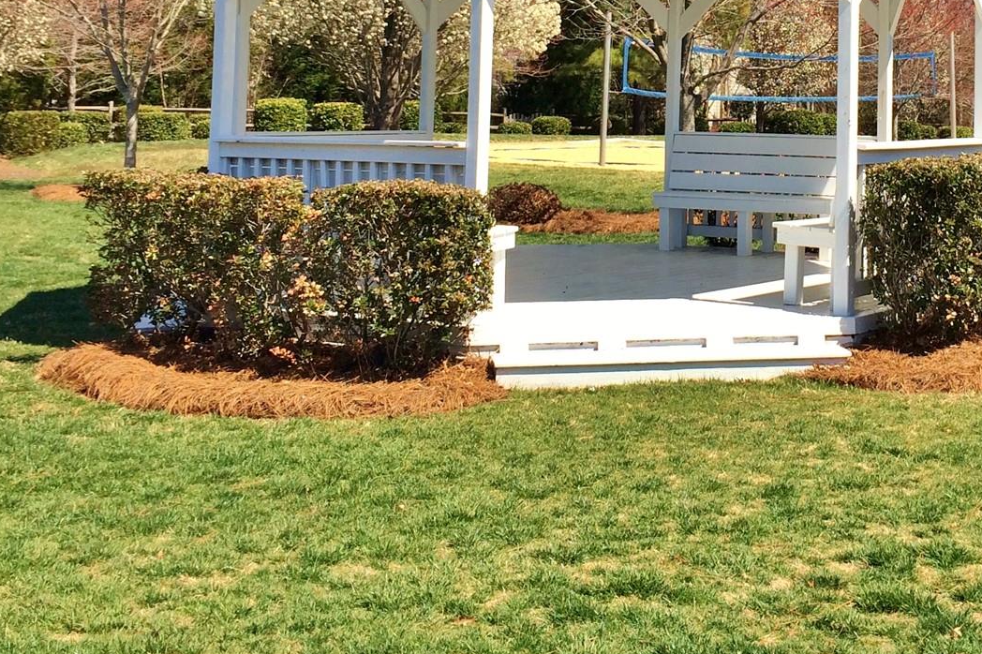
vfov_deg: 21.4
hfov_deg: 32.2
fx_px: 1663
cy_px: -10
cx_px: 760
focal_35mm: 61
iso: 32
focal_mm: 4.12
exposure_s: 1/1520
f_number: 2.2
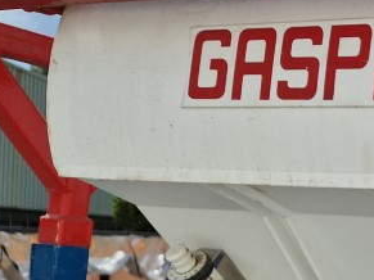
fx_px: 875
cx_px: 621
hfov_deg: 19.6
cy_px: 229
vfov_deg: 18.0
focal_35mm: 81
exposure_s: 1/2584
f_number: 1.8
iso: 50
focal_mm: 5.4
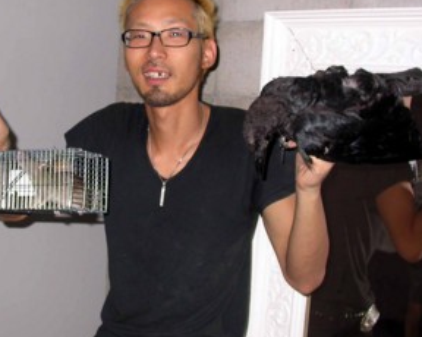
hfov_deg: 32.3
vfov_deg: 26.2
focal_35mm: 58
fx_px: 724
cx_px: 151
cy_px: 147
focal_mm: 7.85
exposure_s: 1/60
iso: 100
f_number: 2.6
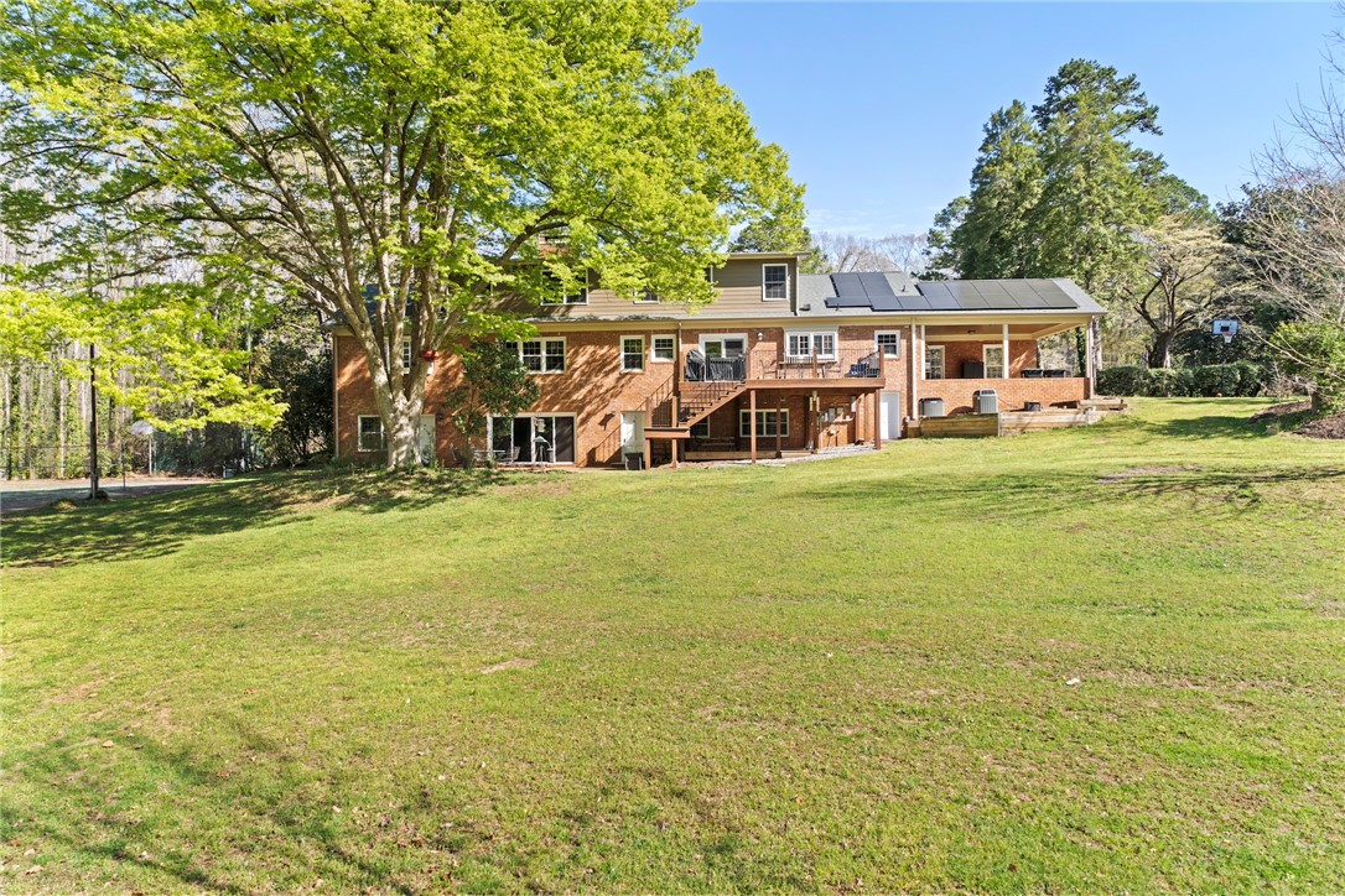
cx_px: 672
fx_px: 897
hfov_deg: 73.7
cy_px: 448
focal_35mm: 24
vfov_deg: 53.1
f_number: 6.3
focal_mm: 24
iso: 100
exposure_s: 1/25
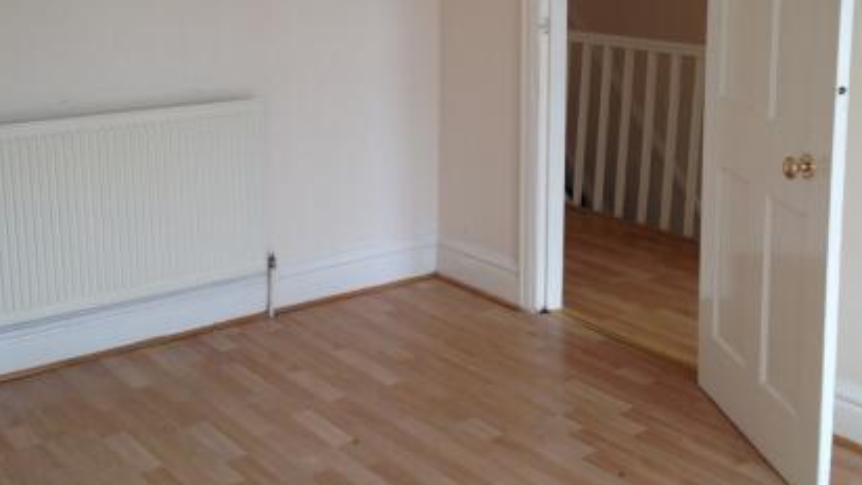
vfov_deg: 22.0
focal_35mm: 54
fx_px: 1235
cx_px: 489
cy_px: 122
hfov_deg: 38.4
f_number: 2.4
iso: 50
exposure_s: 1/26
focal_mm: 4.28
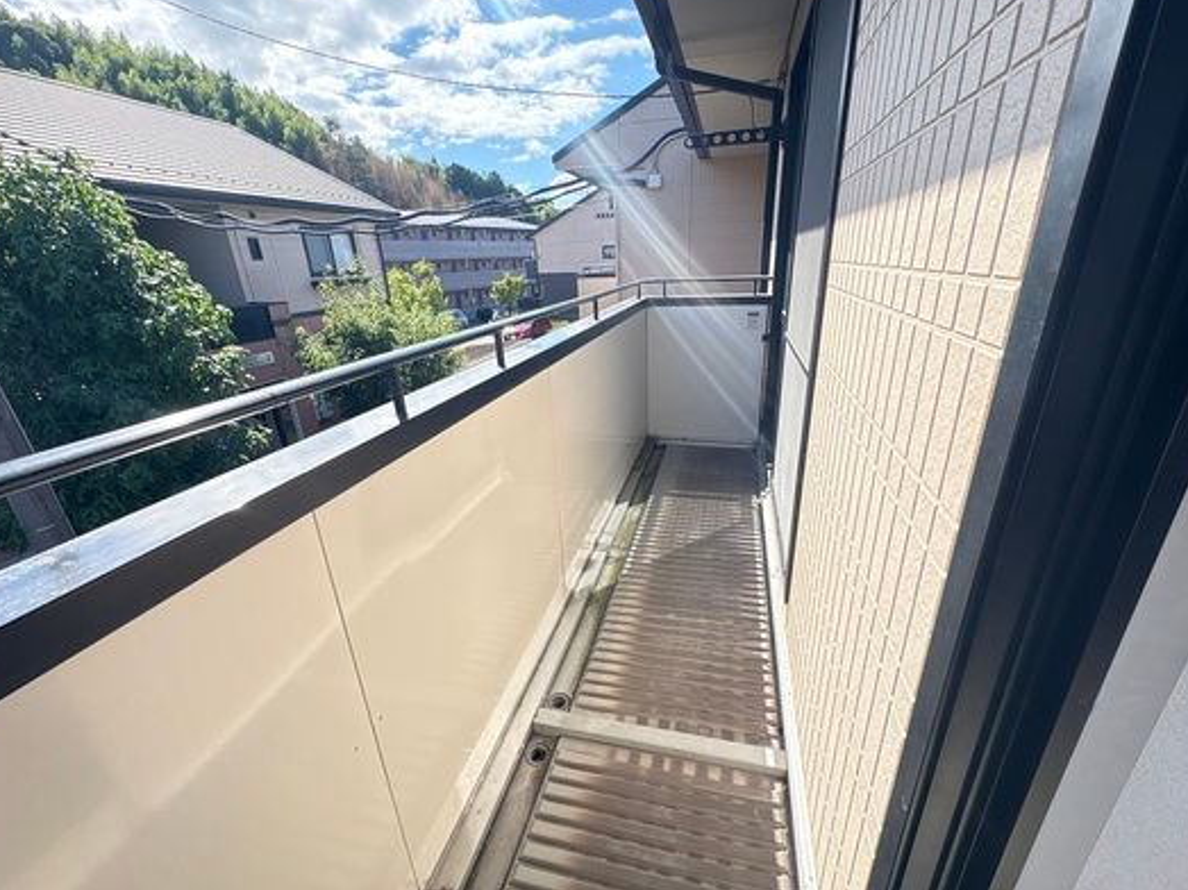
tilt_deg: -22.3
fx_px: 515
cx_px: 606
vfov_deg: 81.7
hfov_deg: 98.2
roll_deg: +2.6
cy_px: 461
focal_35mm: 15
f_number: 2.2
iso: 40
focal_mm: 2.22
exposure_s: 1/470
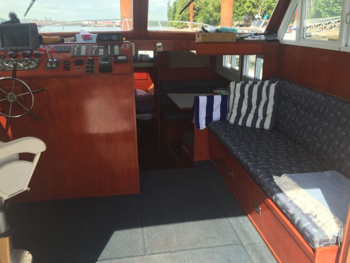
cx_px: 174
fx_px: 313
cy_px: 133
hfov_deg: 58.4
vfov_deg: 45.4
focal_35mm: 31
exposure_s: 1/421
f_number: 2.2
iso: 32
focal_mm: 4.15
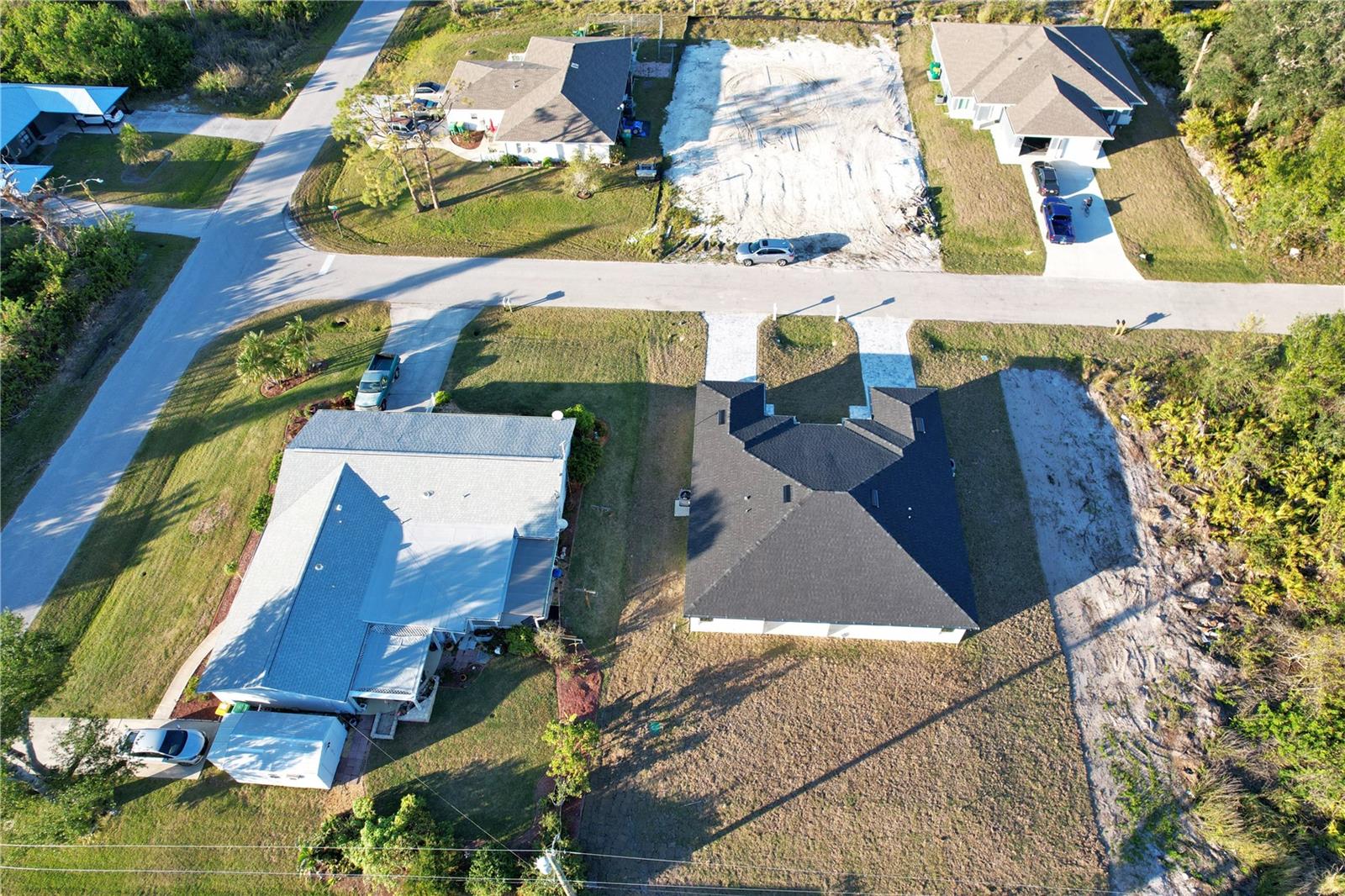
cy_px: 448
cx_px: 672
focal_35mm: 22
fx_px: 822
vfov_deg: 57.2
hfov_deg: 78.6
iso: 100
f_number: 2.8
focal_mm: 8.38
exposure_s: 1/500
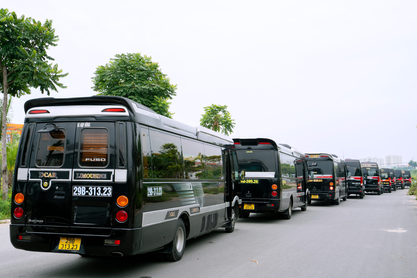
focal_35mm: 43
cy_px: 139
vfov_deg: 31.2
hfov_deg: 45.4
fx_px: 498
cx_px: 208
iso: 800
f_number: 8
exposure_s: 1/160
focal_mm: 43
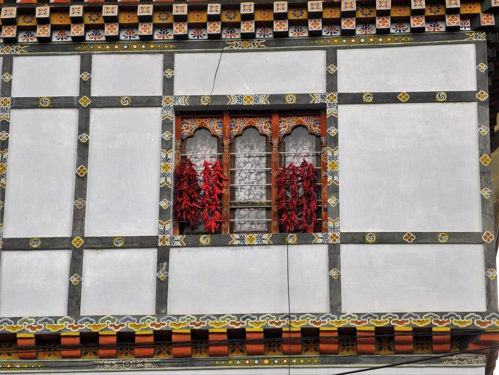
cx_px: 250
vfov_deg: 12.5
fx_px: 1715
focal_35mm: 119
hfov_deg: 16.6
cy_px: 188
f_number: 4.3
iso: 125
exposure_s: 1/125
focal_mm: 21.31
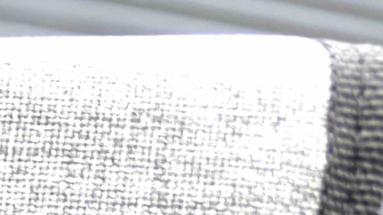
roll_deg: -0.1
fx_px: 1696
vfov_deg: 6.4
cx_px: -812
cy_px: 725
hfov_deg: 9.6
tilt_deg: -12.2
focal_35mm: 167
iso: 160
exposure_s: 1/60
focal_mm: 6.76
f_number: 1.78
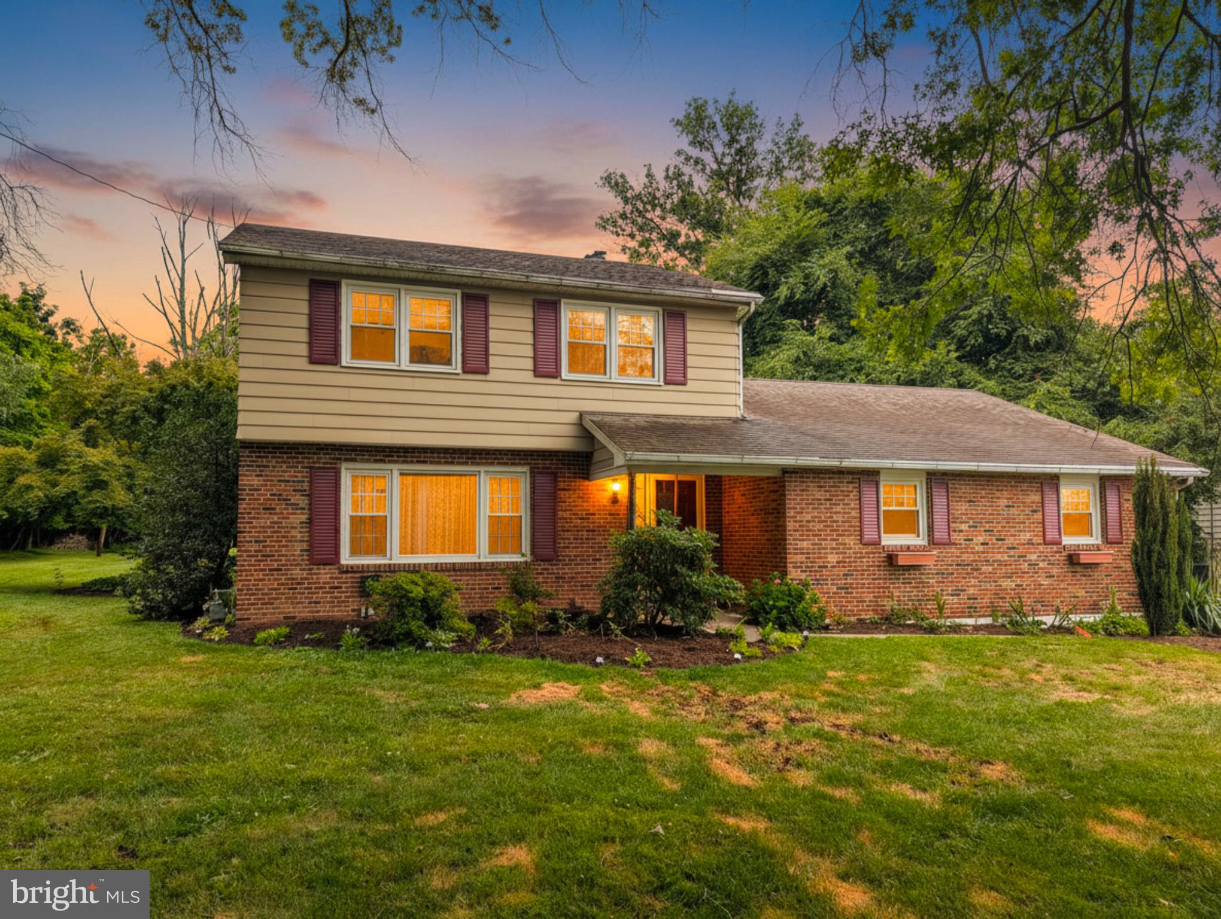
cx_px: 610
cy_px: 460
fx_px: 848
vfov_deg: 56.9
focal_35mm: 24
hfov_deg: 71.5
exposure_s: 1/2300
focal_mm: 6.81
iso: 48
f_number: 1.9
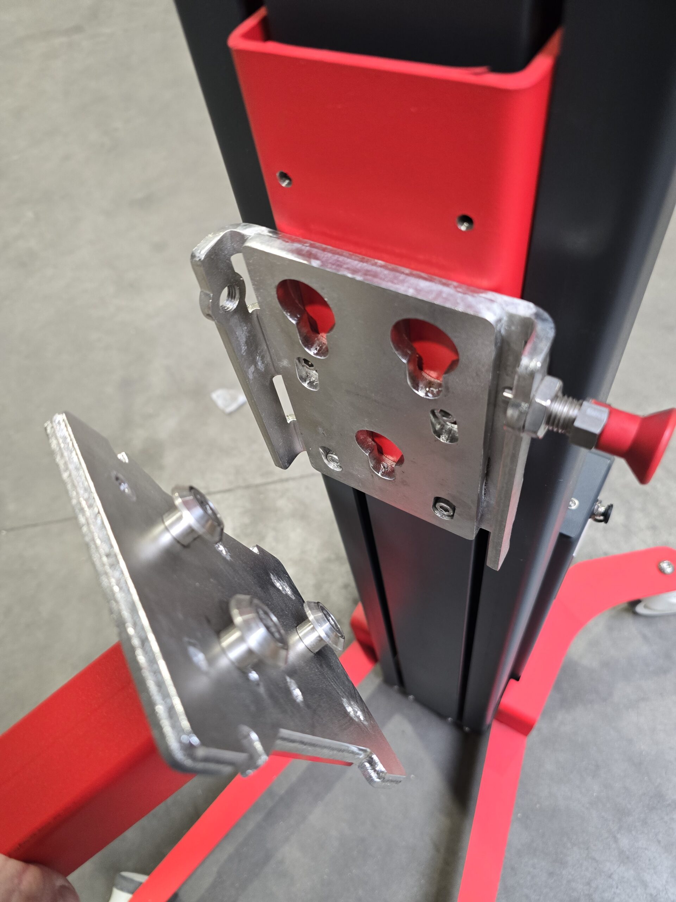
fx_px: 599
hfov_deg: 58.9
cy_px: 451
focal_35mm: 23
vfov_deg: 73.9
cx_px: 338
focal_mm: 6.3
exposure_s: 1/100
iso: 250
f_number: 1.7
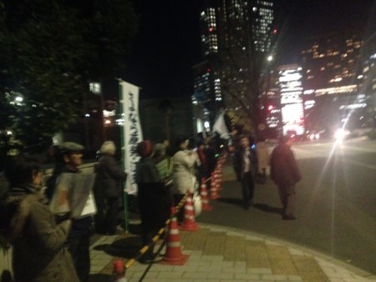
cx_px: 188
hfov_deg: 55.3
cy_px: 141
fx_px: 359
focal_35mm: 33
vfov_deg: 43.0
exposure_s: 1/15
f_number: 2.4
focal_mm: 4.12
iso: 800
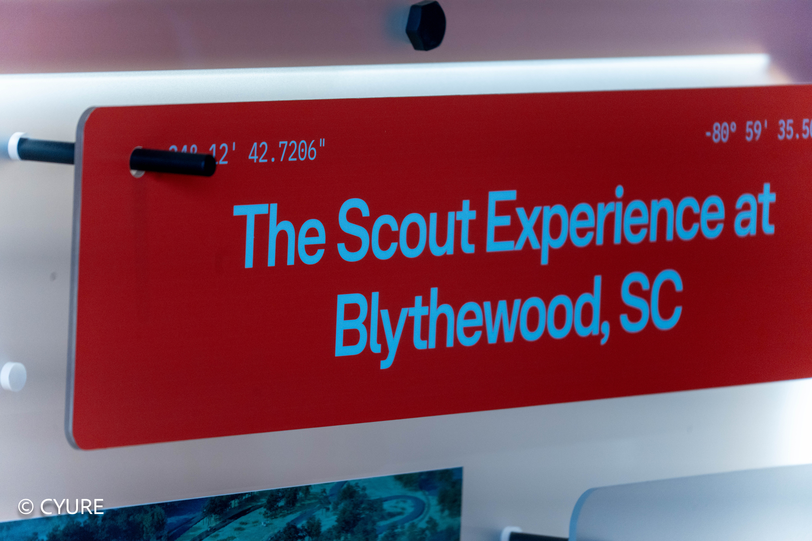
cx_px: 406
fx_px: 6766
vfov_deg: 4.6
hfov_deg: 6.9
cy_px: 270
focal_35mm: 300
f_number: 7.1
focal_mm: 300
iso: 1600
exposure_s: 1/320
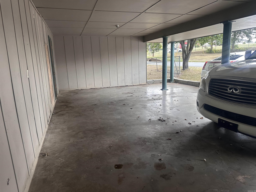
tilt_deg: -11.8
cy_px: 96
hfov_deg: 71.6
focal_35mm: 24
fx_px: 177
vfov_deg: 56.8
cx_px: 128
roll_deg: +2.0
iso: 250
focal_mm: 6.86
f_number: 1.78
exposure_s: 1/69
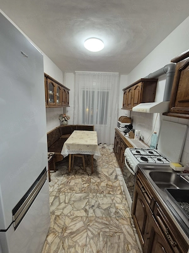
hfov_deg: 89.9
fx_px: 95
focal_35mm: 13
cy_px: 126
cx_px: 94
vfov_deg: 106.2
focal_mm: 2.2
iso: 250
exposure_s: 1/50
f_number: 2.2
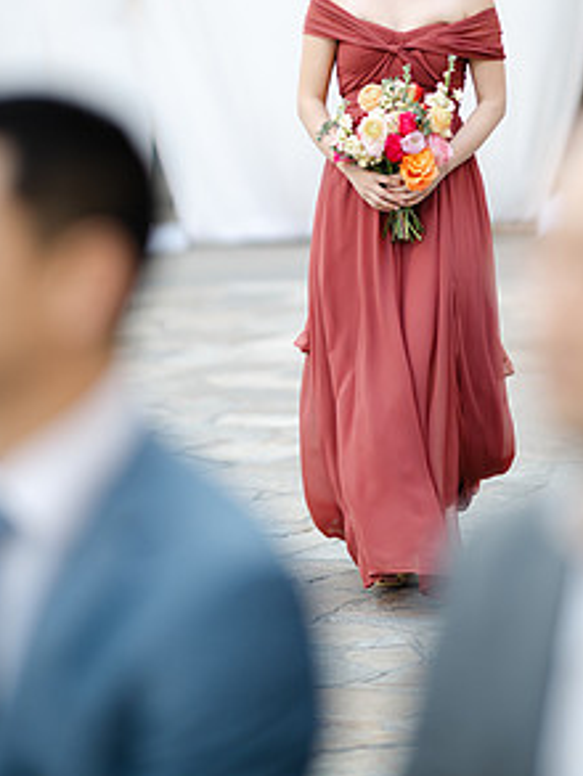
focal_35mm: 155
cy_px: 225
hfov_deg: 9.6
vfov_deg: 12.7
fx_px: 3478
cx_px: 350
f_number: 1.4
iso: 64
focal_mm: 105
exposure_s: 1/500
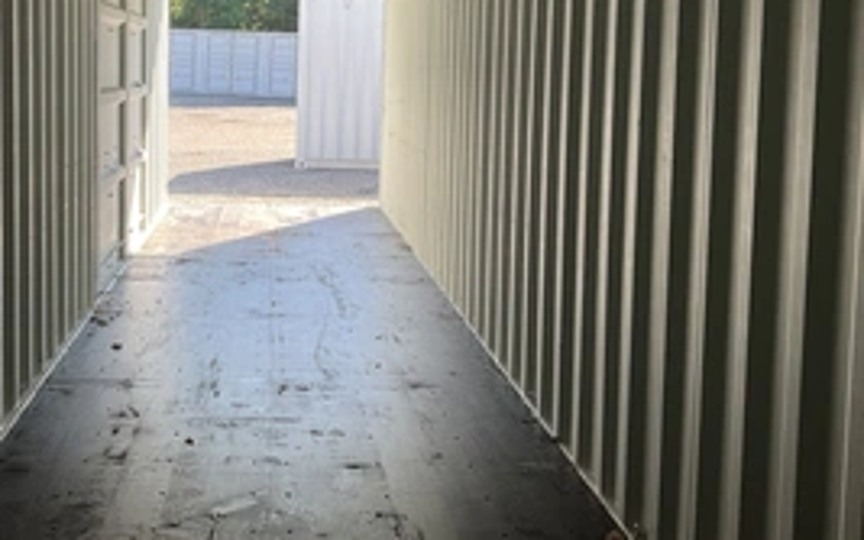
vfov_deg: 27.6
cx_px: 262
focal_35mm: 46
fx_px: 1083
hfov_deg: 42.7
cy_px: 139
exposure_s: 1/122
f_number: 1.8
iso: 20
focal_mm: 3
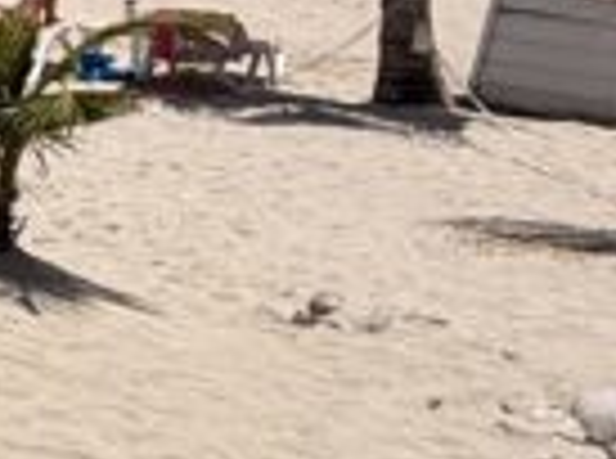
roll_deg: -0.7
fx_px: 1864
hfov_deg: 12.5
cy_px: -27
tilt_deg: -10.1
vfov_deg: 13.8
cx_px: -1034
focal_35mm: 105
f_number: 2.2
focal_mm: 2.22
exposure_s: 1/7634
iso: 40
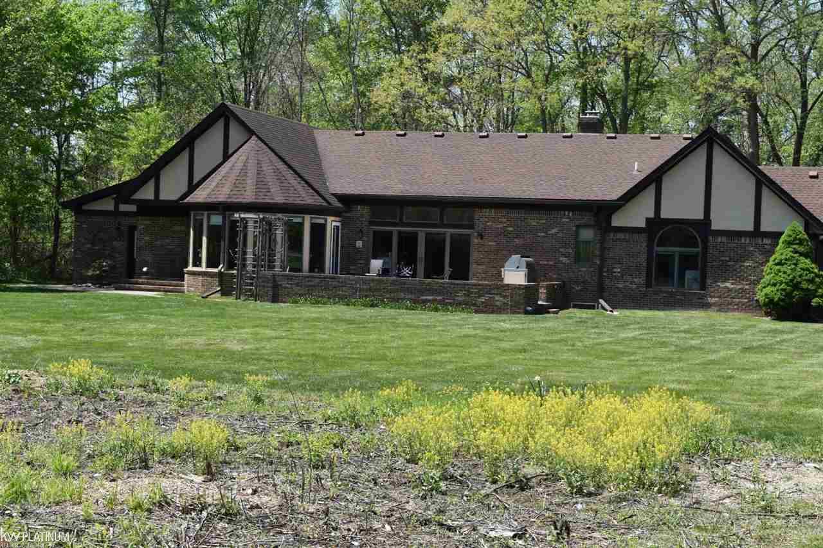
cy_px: 274
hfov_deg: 33.4
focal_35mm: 60
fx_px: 1371
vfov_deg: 22.6
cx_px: 412
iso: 200
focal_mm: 40
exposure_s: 1/320
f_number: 9
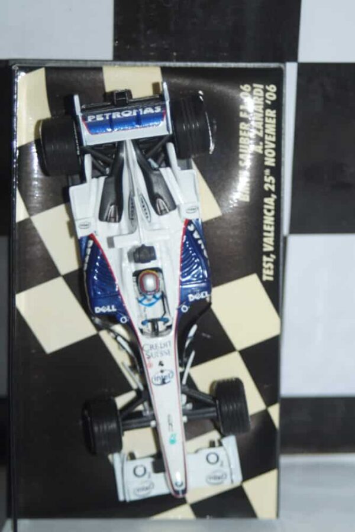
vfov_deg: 17.1
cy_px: 266
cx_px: 178
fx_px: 1775
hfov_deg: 11.4
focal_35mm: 120
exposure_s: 1/60
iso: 200
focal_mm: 80
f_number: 5.6
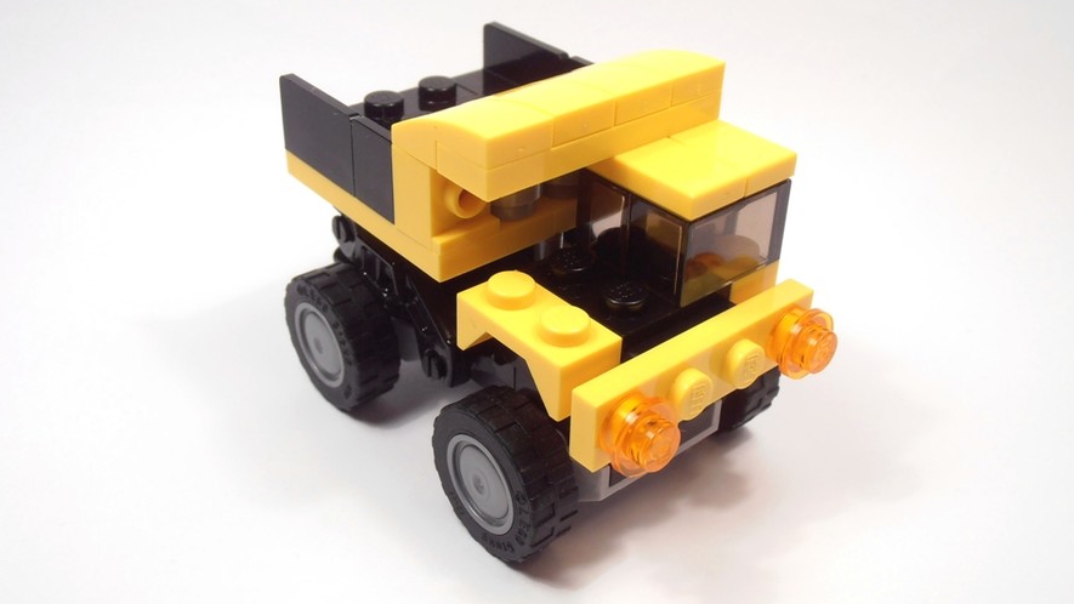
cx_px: 535
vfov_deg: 29.0
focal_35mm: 41
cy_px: 276
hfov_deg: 49.4
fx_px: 1168
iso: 80
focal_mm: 6.61
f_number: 3.9
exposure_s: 1/60
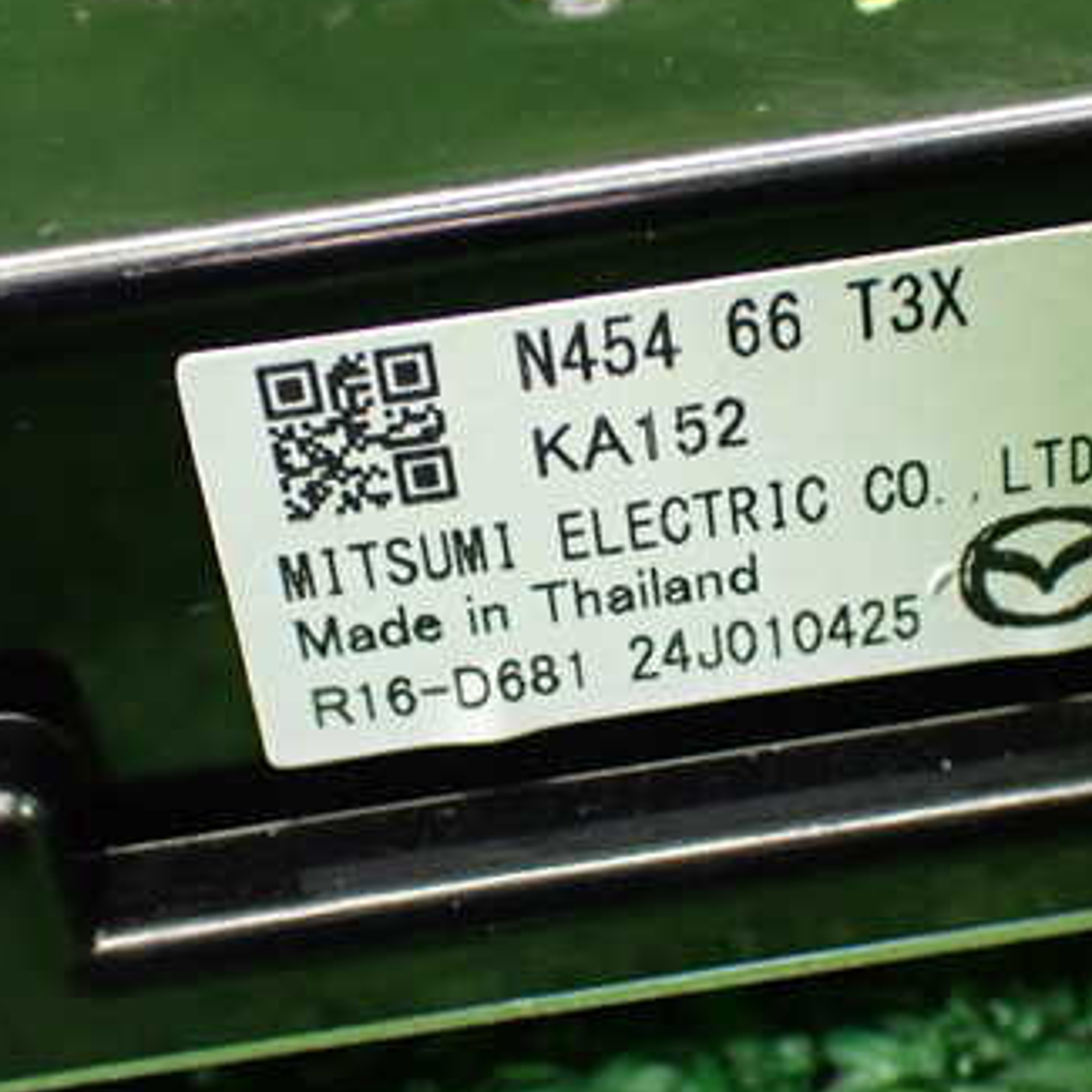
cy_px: 571
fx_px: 2391
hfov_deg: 25.7
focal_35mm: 67
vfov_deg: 25.7
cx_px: 669
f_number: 2.8
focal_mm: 7.31
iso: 800
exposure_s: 1/40
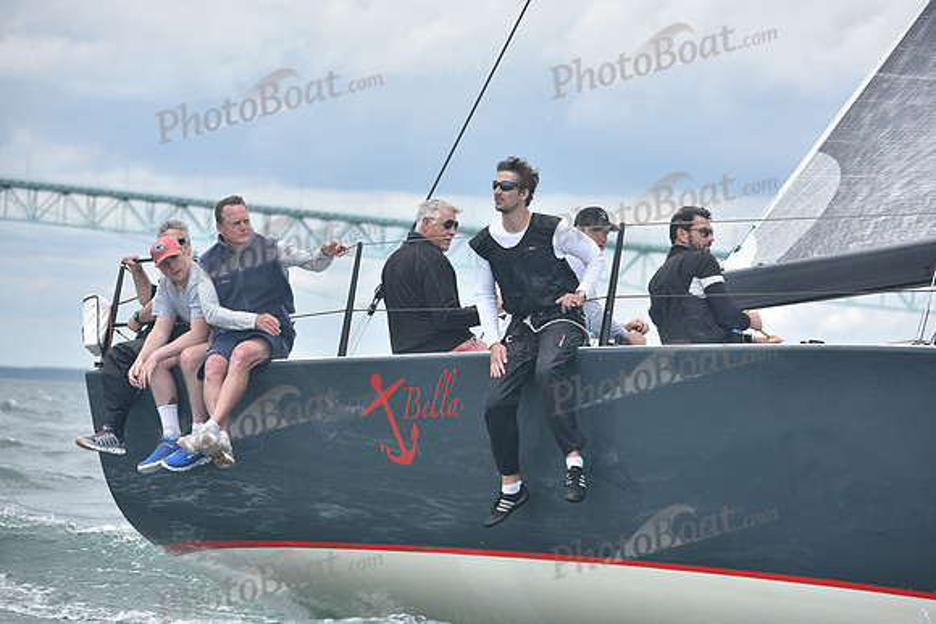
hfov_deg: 13.2
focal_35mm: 155
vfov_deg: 8.9
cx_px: 468
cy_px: 312
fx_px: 4031
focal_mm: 155
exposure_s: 1/1000
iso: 250
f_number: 5.6
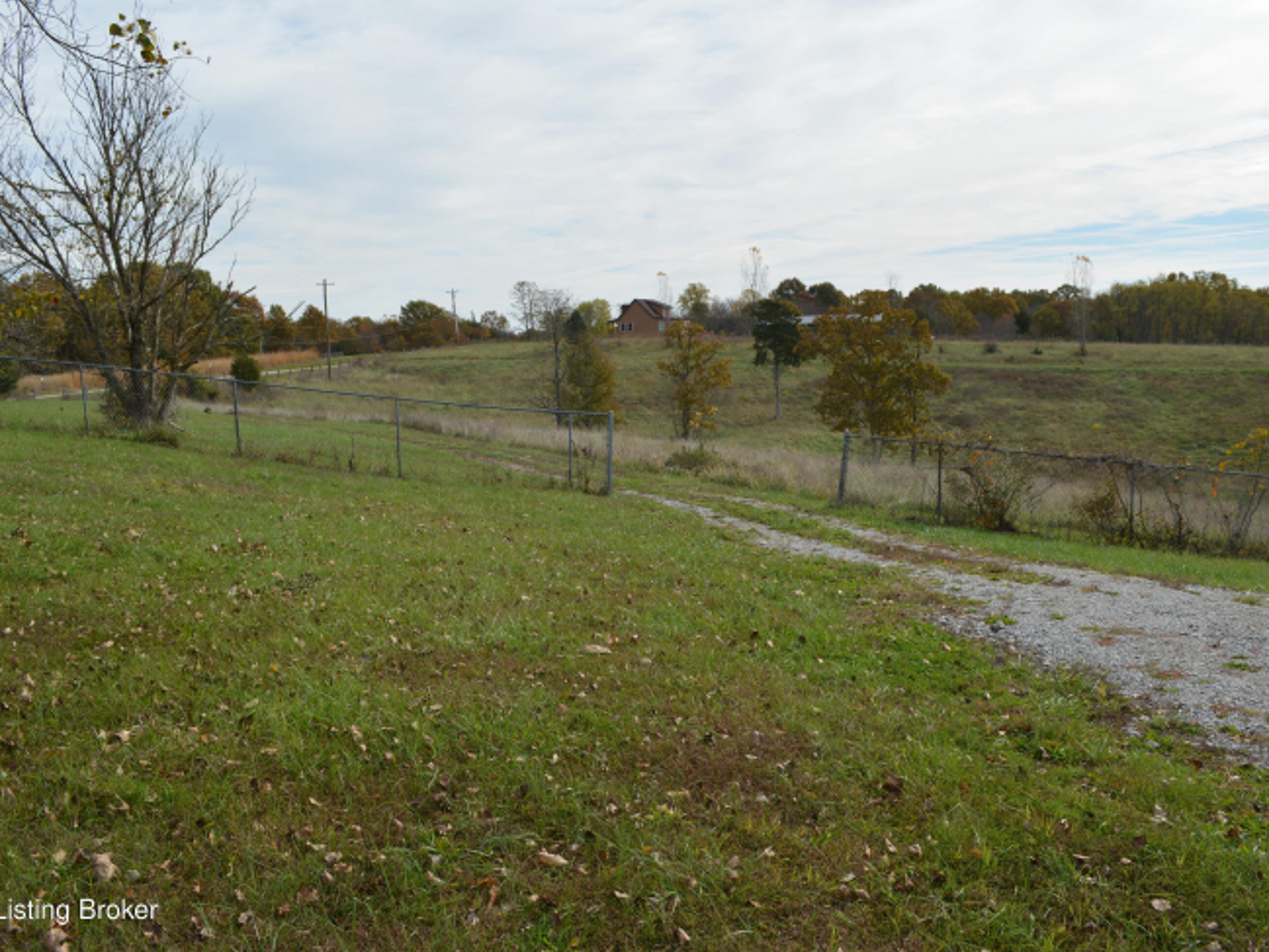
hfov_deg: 60.0
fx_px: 1100
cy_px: 465
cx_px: 634
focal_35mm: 30
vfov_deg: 46.8
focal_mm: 18
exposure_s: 1/250
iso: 110
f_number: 8
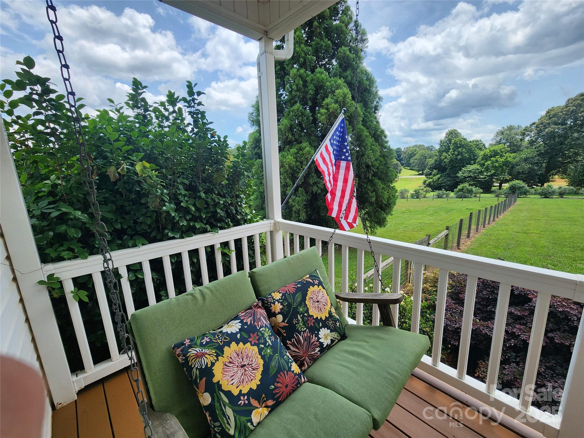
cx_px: 292
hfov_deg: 106.2
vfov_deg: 89.9
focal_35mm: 13
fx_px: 219
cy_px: 219
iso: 50
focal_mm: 2.2
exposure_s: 1/1232
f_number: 2.2
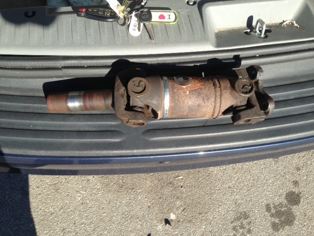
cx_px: 157
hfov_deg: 55.4
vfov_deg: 42.9
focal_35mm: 33
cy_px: 118
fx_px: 299
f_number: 2.4
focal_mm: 4.13
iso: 50
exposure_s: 1/602
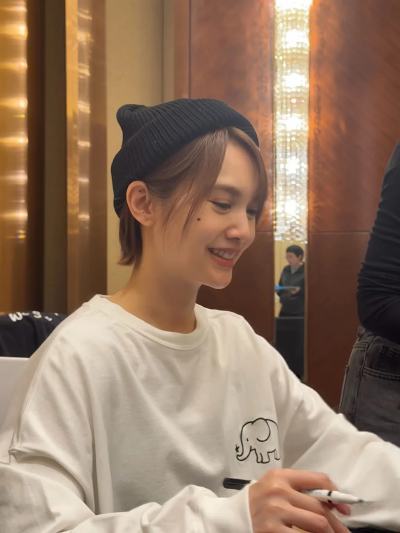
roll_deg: +0.8
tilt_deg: +1.9
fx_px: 740
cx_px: 200
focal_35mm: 48
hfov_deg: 30.3
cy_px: 266
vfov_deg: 39.7
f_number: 1.78
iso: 200
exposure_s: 1/50
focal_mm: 6.76
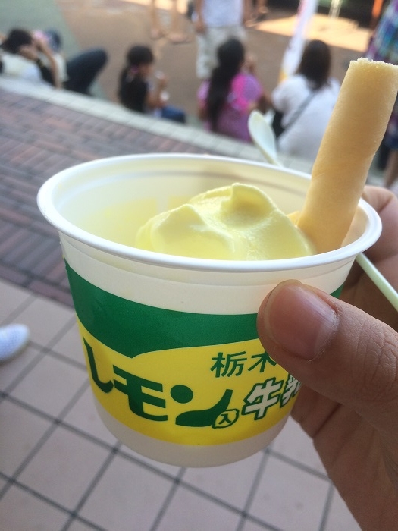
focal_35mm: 29
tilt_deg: -43.6
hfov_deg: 48.2
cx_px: 199
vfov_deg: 61.7
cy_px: 266
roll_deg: -4.8
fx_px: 445
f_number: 2.2
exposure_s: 1/260
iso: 32
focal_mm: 4.15
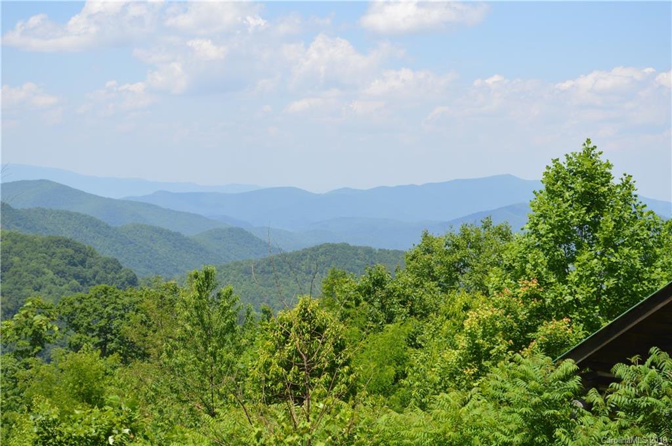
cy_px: 223
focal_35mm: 72
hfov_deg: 28.1
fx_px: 1342
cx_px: 336
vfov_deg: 18.9
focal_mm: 48
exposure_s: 1/250
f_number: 8
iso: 100
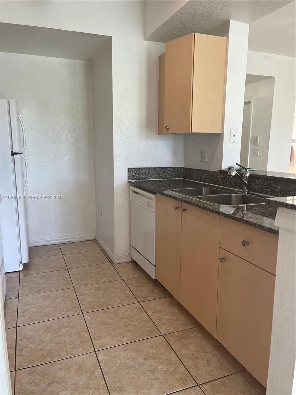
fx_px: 296
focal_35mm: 26
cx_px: 148
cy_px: 198
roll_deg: +0.4
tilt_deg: -10.8
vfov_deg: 67.3
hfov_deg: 53.1
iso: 100
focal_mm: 5.1
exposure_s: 1/120
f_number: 1.6
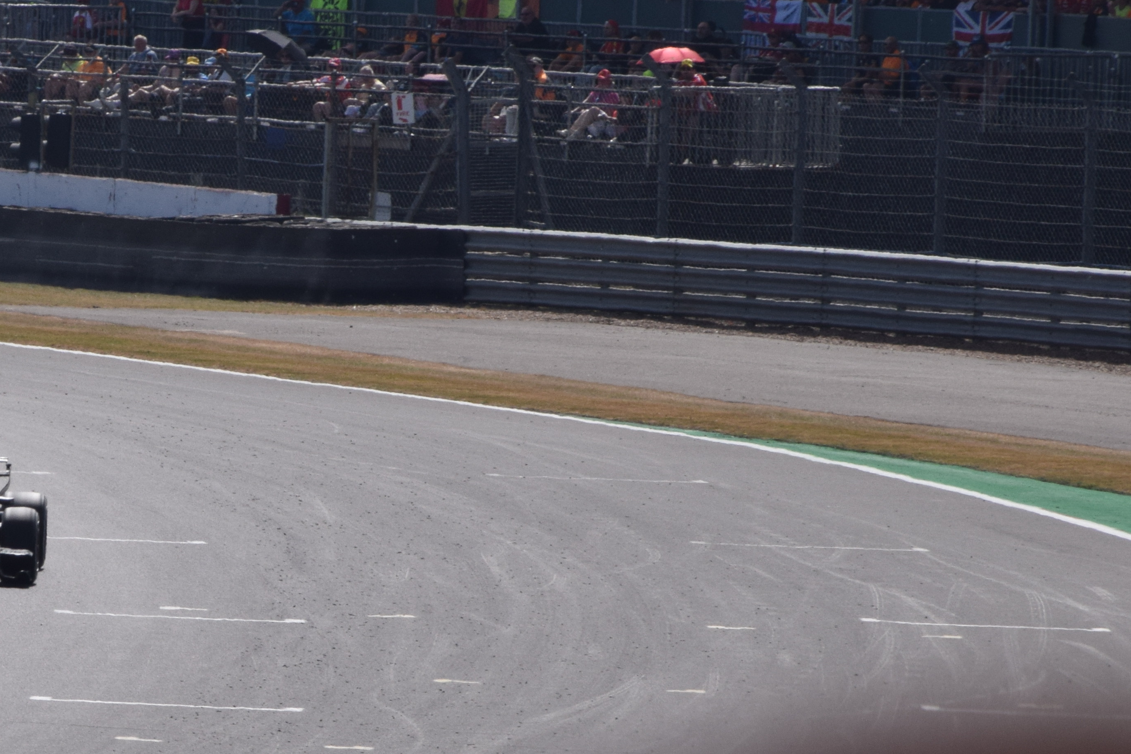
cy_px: 522
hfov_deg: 2.9
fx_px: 22587
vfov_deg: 1.9
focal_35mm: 719
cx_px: 45
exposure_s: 1/250
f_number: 22
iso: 400
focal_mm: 220
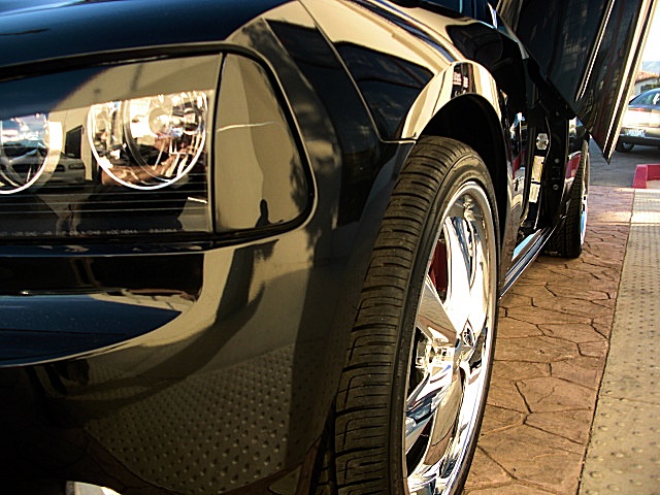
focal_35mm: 36
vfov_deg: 39.7
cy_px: 248
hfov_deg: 51.4
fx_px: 686
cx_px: 330
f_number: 2.8
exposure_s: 1/100
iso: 50
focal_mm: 6.3
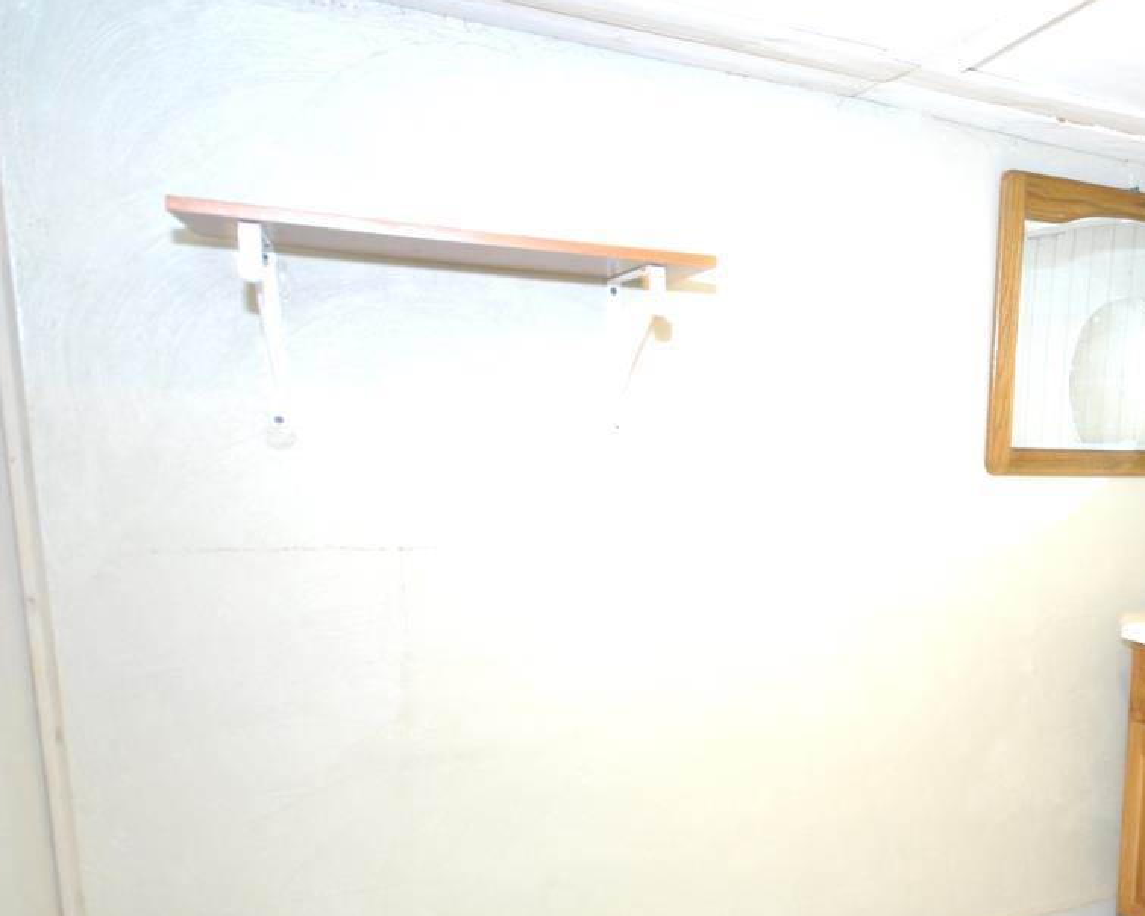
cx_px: 871
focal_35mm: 28
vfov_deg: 50.7
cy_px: 602
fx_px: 949
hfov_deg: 58.7
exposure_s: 1/2
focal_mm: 10
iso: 400
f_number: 4
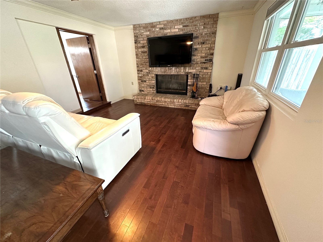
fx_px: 131
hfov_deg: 102.1
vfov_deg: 85.7
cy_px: 121
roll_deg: +1.3
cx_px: 162
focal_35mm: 14
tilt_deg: -23.8
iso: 640
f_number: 2.2
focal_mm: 2.22
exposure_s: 1/60
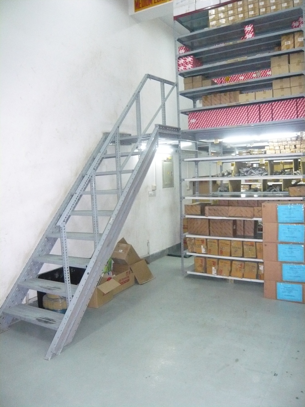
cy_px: 204
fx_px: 329
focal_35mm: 28
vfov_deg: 63.4
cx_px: 152
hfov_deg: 49.8
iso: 640
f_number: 2.8
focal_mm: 4.6
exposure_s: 1/30
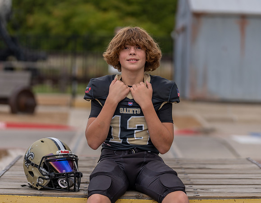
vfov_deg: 10.5
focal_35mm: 144
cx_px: 130
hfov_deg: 13.5
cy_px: 100
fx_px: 1103
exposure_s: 1/640
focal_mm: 112
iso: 100
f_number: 2.8
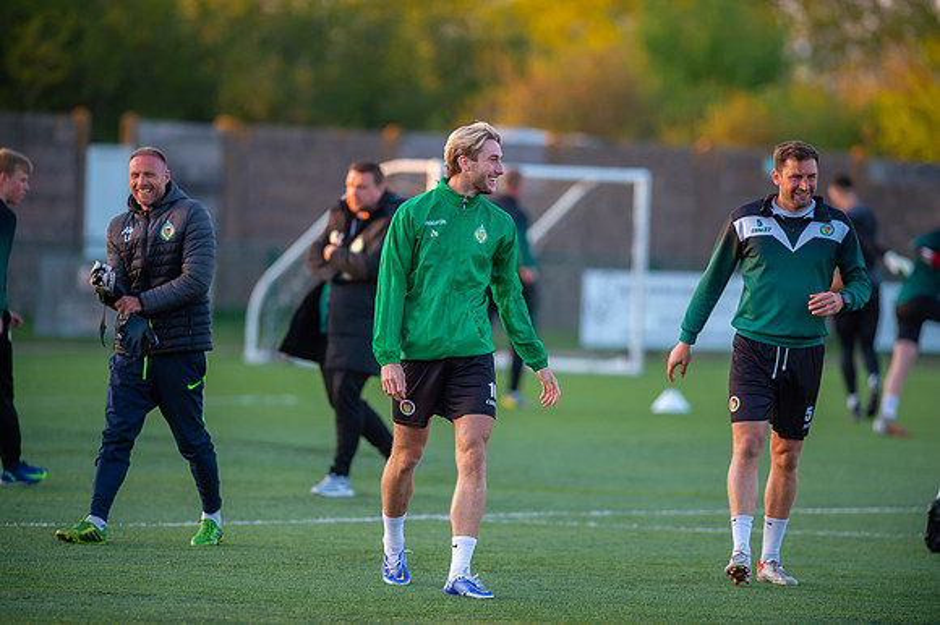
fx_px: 7829
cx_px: 470
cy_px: 312
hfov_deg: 6.9
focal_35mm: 300
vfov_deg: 4.6
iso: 400
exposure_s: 1/400
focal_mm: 300
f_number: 2.8
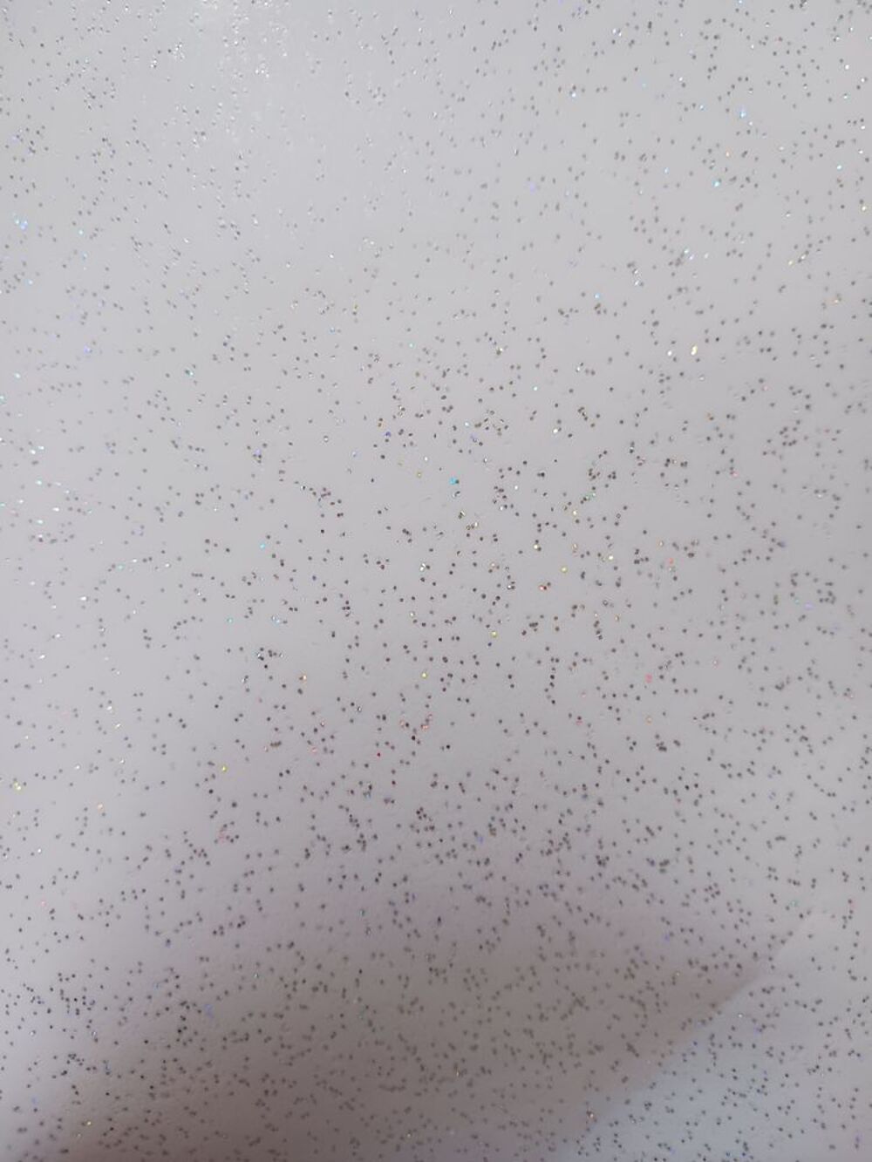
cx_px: 436
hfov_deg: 51.4
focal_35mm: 27
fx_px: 907
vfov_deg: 65.3
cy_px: 581
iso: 160
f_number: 1.8
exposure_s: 1/50
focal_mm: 4
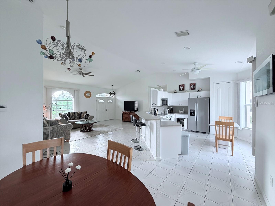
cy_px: 103
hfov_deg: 102.1
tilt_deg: +0.2
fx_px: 111
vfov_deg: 85.7
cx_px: 138
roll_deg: -0.2
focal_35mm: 14
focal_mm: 2.22
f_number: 2.2
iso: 200
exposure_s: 1/120
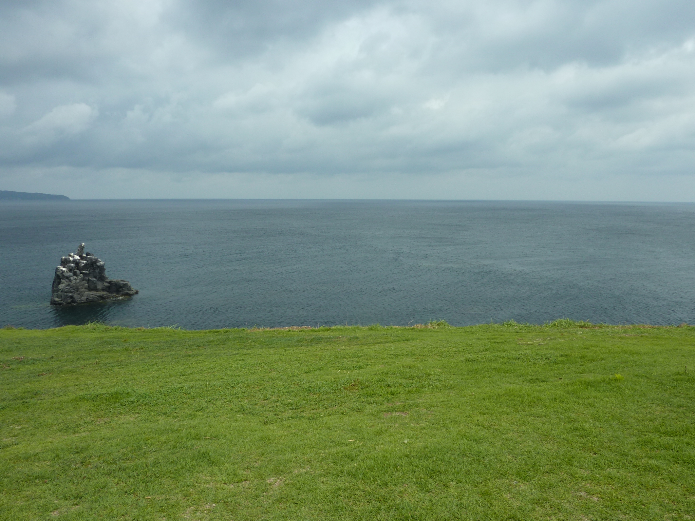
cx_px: 348
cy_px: 260
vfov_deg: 54.9
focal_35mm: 25
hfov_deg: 69.4
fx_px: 502
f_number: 5
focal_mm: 4.1
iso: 80
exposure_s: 1/500
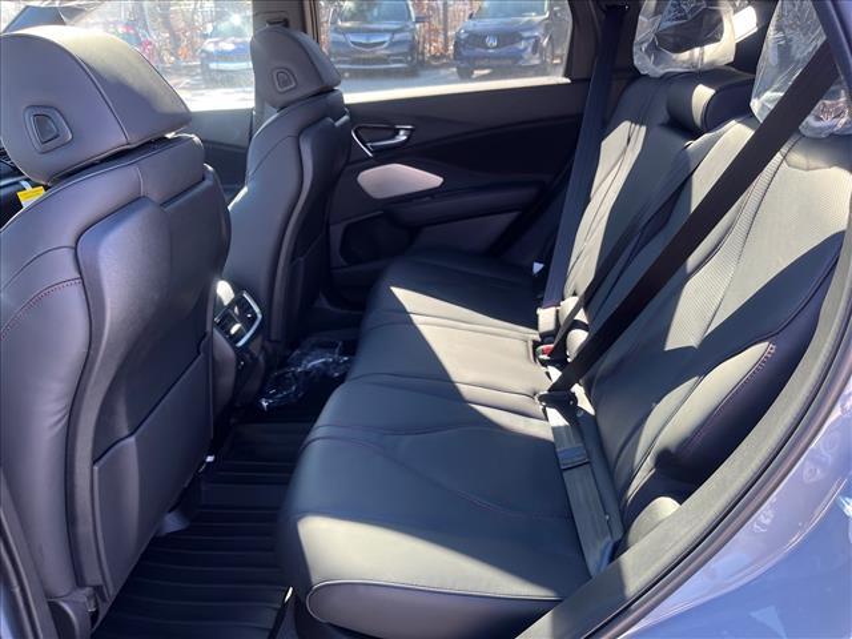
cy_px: 320
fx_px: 640
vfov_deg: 53.1
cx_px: 426
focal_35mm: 26
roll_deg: +1.9
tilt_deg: -25.2
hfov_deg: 67.3
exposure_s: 1/121
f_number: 1.6
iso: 50
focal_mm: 5.1
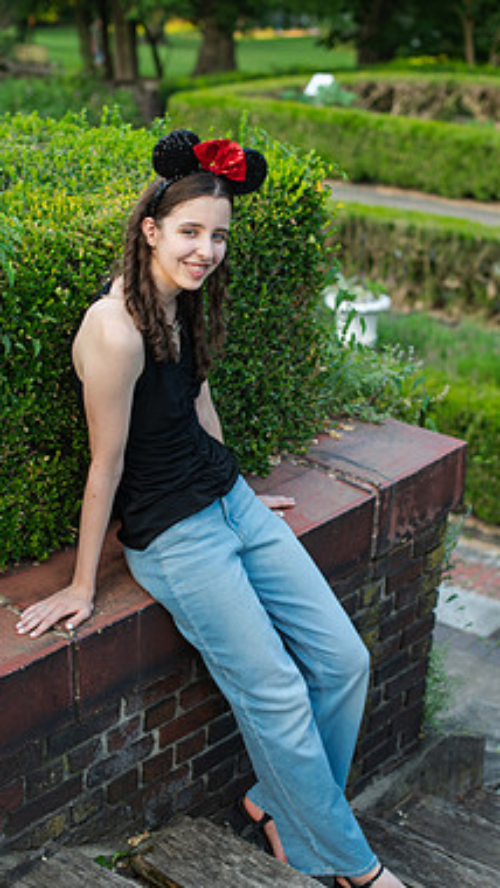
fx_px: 1460
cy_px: 470
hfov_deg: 19.4
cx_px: 221
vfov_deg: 33.8
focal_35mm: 62
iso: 320
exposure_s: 1/320
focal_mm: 50
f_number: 2.8
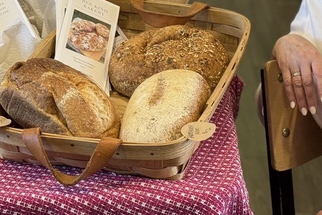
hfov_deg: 17.5
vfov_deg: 11.7
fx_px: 1046
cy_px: 50
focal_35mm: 117
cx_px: 207
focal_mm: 6.76
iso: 320
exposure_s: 1/120
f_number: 1.78
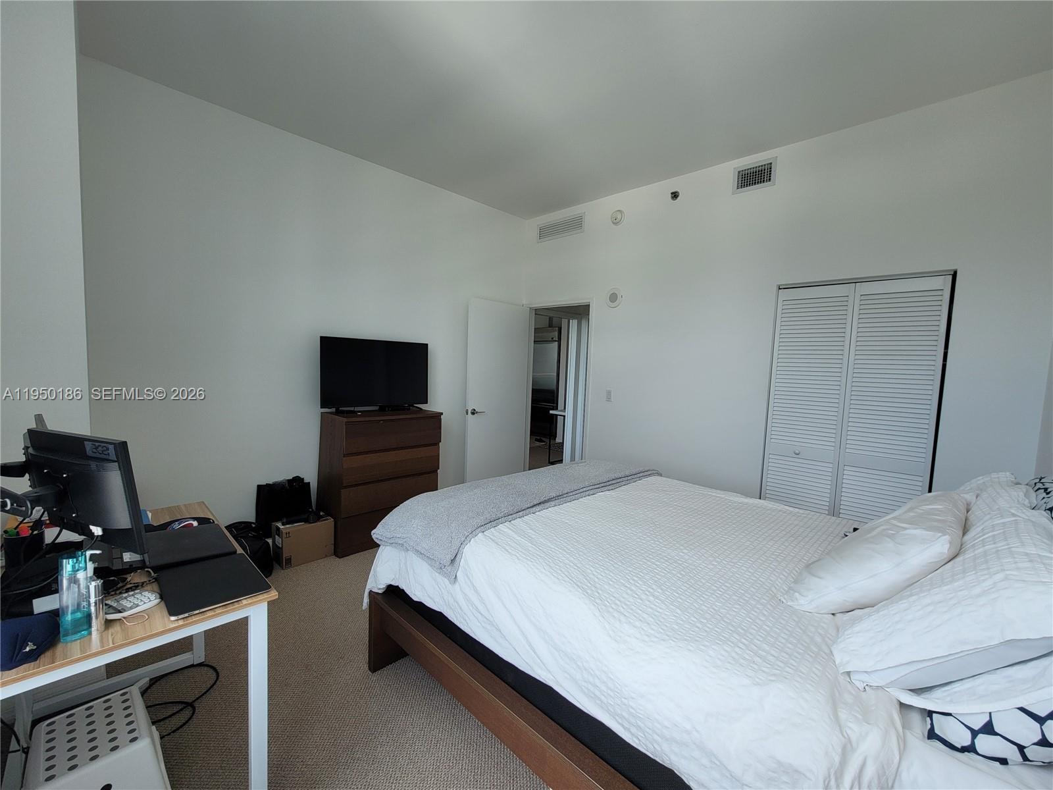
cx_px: 526
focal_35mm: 13
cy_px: 395
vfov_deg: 89.9
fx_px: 395
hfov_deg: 106.2
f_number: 2.2
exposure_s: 1/196
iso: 64
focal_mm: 2.2
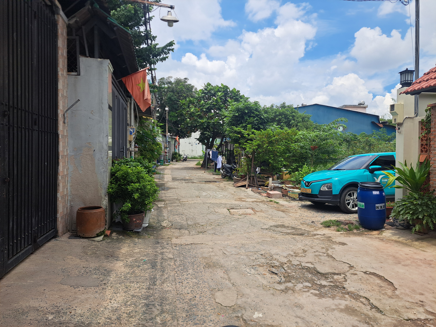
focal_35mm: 24
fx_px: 302
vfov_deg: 56.8
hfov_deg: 71.6
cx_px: 218
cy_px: 164
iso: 50
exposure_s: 1/1842
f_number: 1.8
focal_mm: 5.23
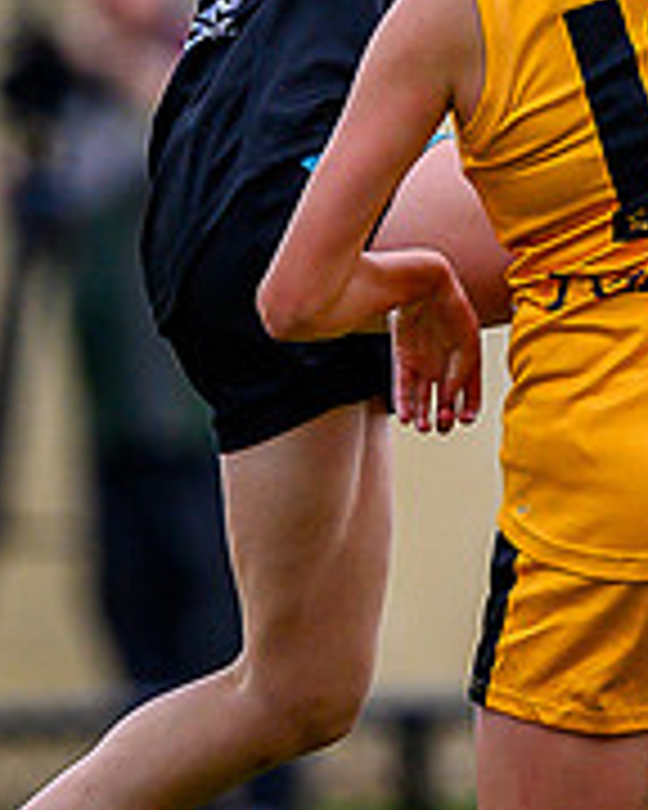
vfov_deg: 0.7
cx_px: 656
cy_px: -69
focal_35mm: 2769
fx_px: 66381
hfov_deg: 0.6
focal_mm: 500
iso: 900
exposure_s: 1/1600
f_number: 4
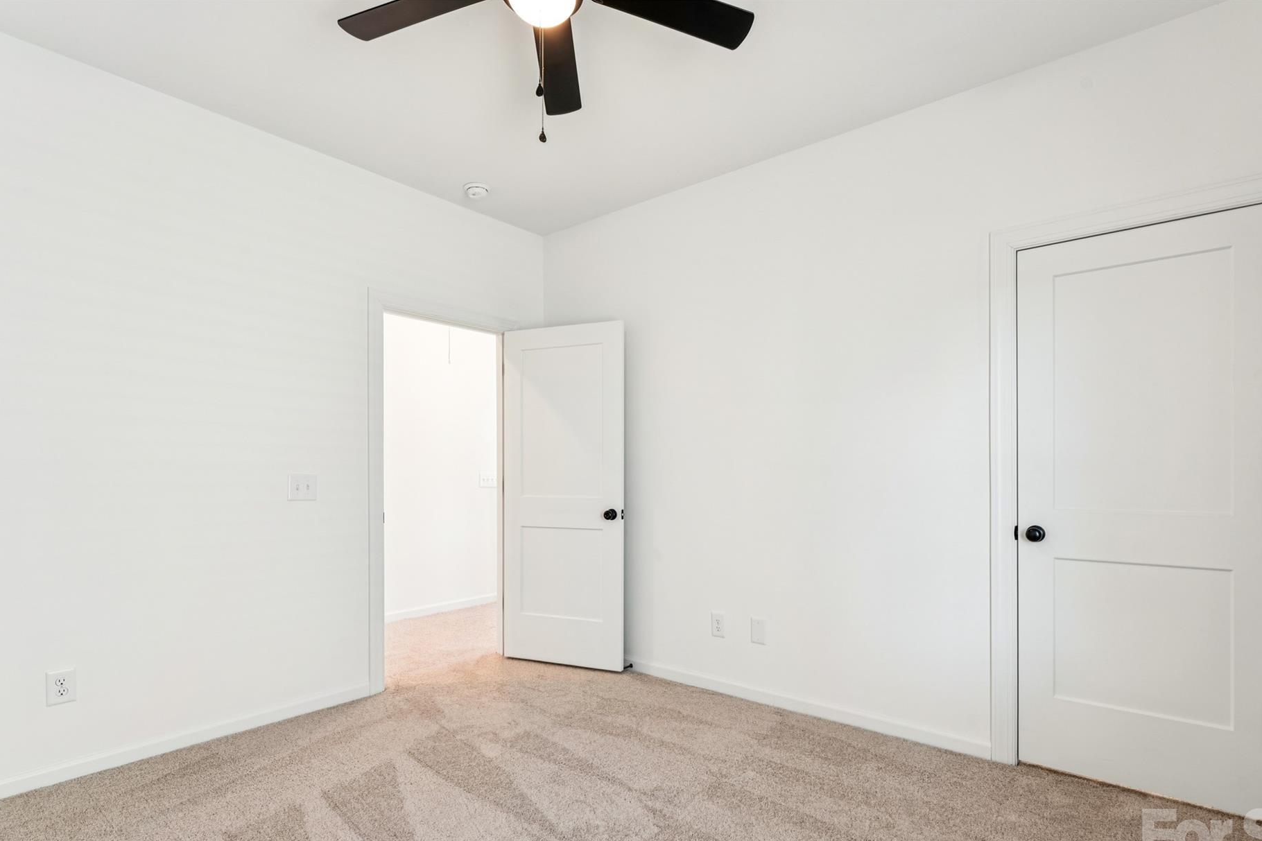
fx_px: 639
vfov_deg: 66.5
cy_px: 472
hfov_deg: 89.3
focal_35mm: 18
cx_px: 653
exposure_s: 1/4
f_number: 9
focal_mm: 16.2
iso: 100
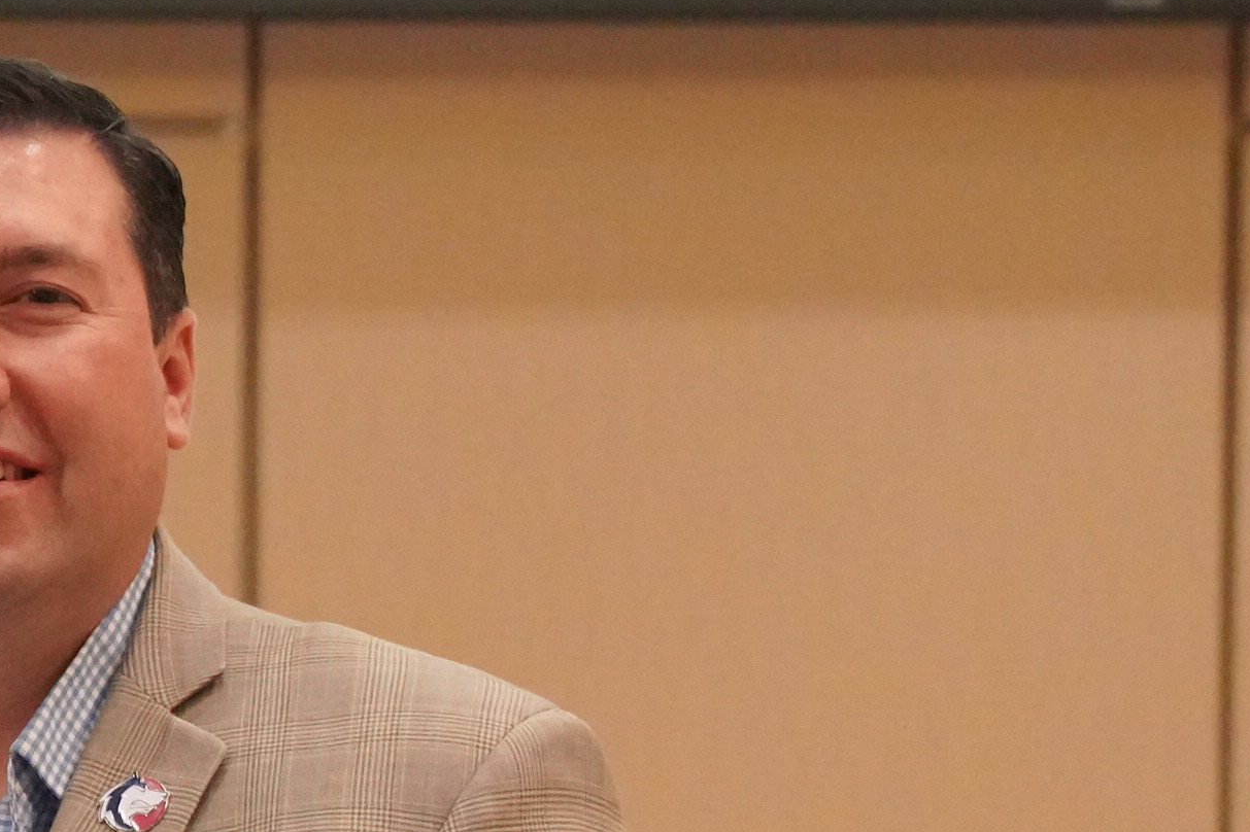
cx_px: -1442
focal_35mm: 212
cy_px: 957
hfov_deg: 9.0
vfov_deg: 6.5
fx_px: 7342
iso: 5000
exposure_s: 1/160
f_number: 4
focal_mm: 41.1
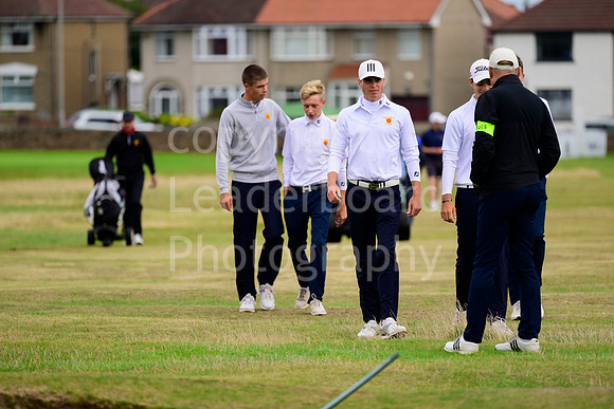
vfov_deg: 3.4
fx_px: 6823
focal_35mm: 400
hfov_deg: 5.2
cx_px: 307
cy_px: 204
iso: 800
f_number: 5.6
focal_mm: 400
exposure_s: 1/1250
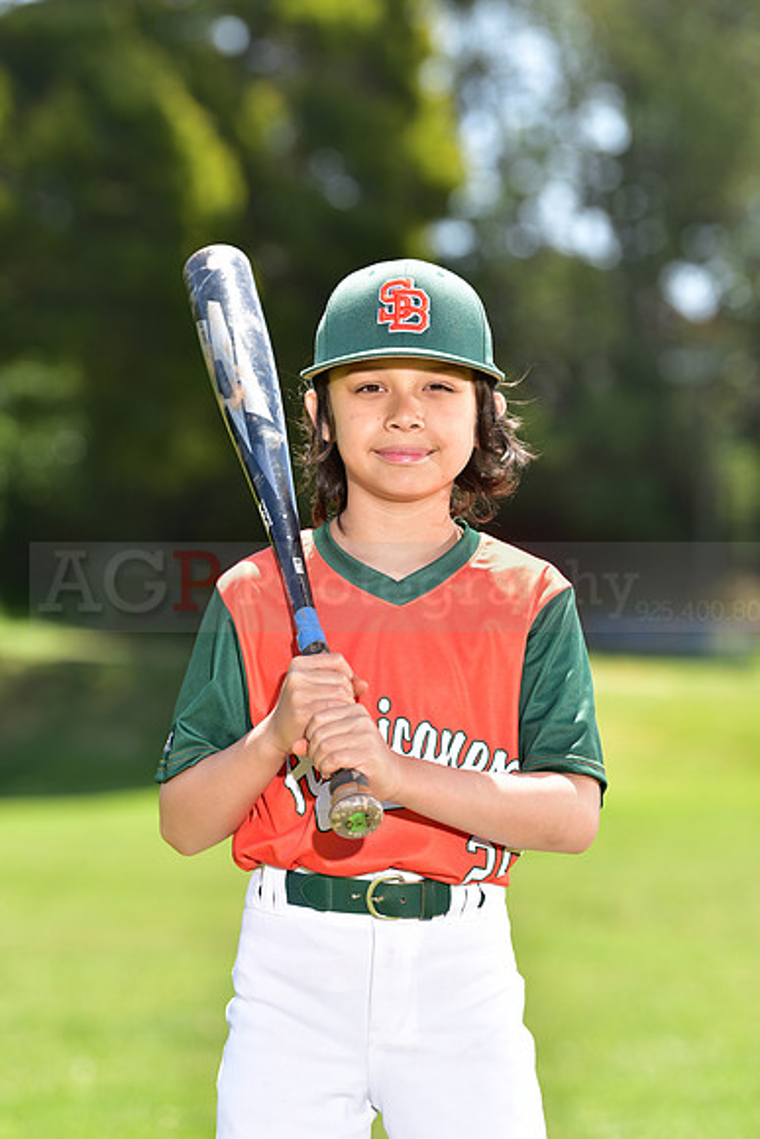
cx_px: 380
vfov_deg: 13.2
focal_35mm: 155
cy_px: 570
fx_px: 4905
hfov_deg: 8.9
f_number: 4.5
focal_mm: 155
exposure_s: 1/200
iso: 80
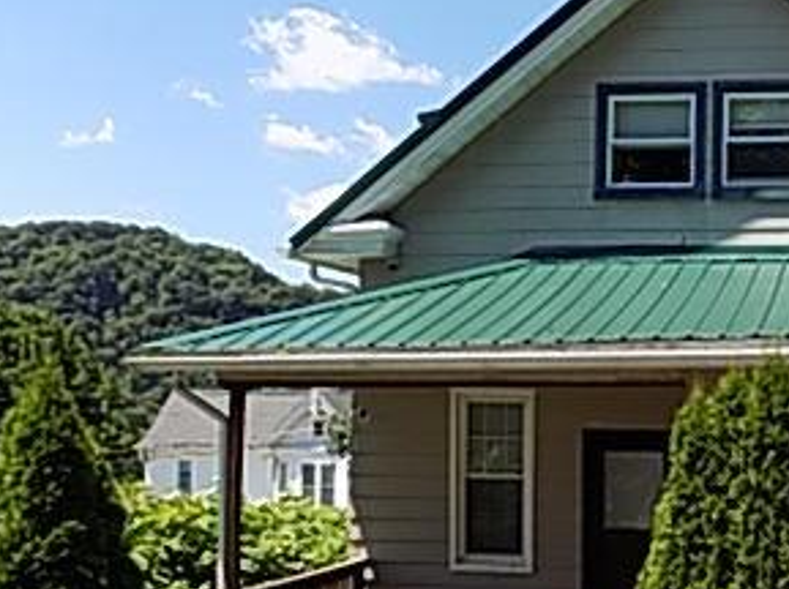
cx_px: 770
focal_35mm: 51
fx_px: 1161
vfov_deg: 28.3
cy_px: 406
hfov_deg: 34.5
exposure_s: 1/640
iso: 80
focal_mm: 4
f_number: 3.1
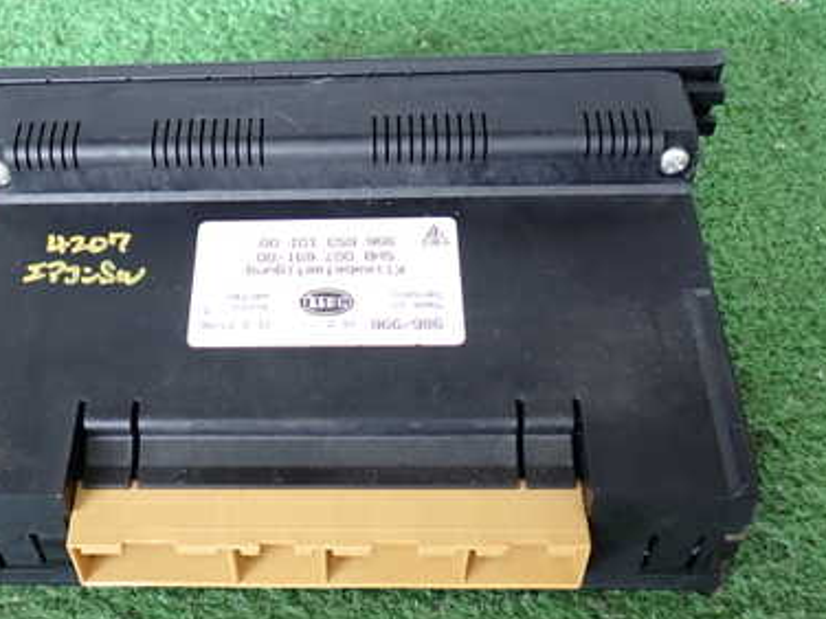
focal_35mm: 51
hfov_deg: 37.1
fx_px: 1217
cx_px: 283
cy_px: 349
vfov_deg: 28.5
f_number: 2.4
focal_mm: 5.79
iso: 200
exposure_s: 1/60
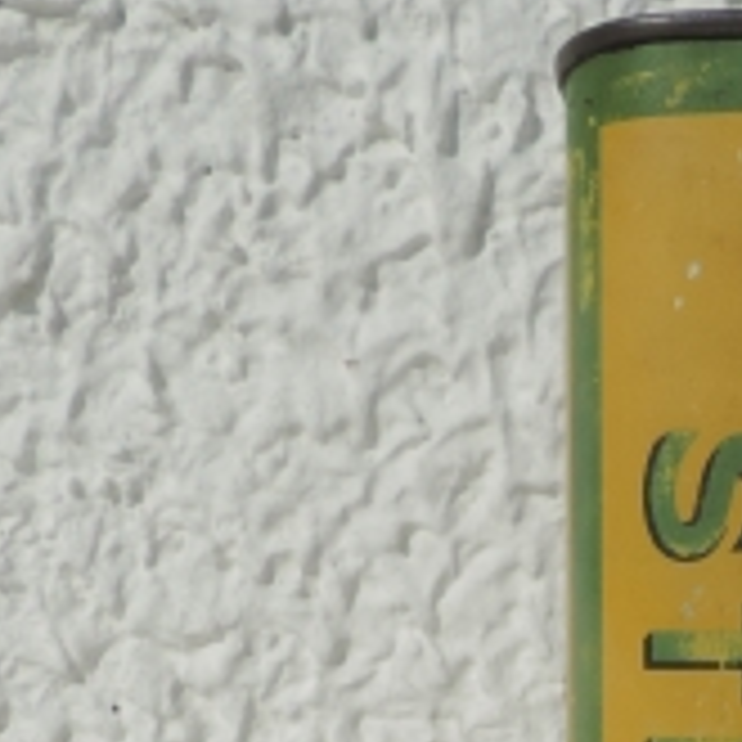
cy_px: 850
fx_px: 1867
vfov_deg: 21.2
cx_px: 746
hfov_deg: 21.7
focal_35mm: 77
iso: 80
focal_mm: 4.3
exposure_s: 1/1250
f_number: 5.3
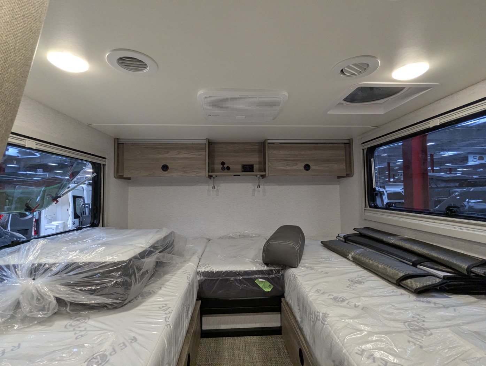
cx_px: 243
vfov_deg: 78.2
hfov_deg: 94.4
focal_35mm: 16
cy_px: 183
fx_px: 225
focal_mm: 2.35
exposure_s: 1/130
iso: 260
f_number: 2.2
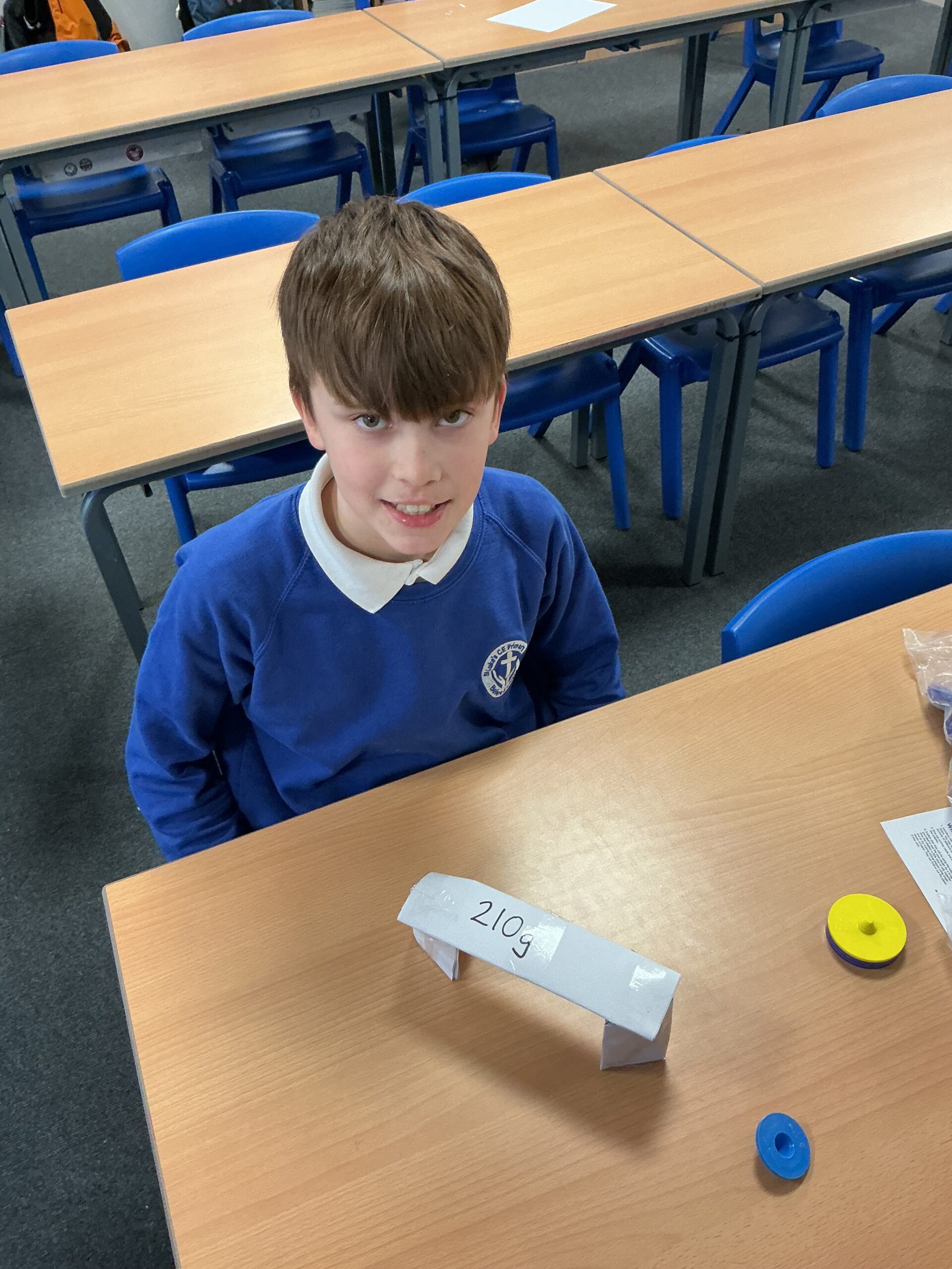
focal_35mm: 29
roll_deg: +4.4
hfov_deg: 48.2
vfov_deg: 61.7
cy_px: 634
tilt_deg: -44.5
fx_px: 1063
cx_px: 476
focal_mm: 3
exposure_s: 1/60
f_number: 1.8
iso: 125
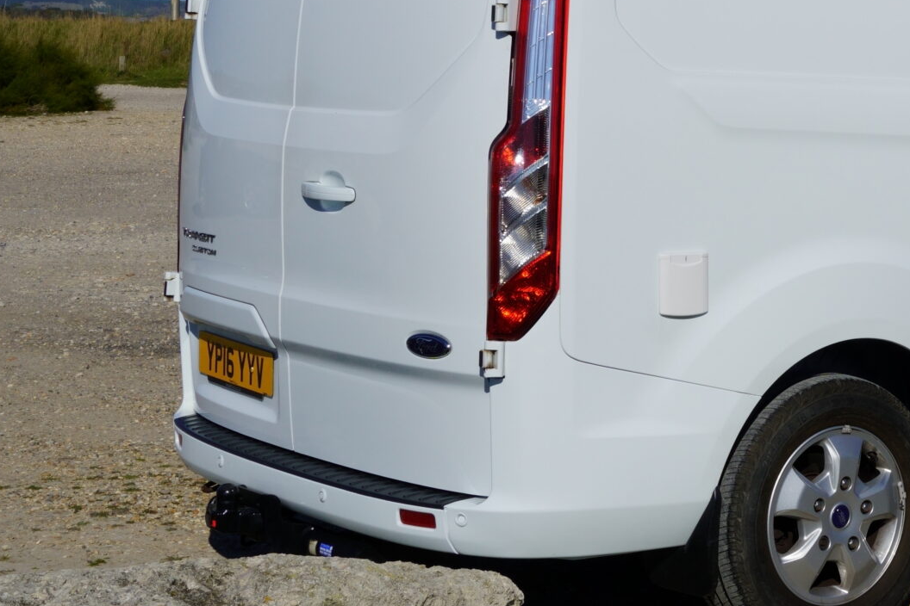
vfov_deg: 13.9
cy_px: 130
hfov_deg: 20.2
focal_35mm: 98
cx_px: 902
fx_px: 2482
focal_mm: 27
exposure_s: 1/640
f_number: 11
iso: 100
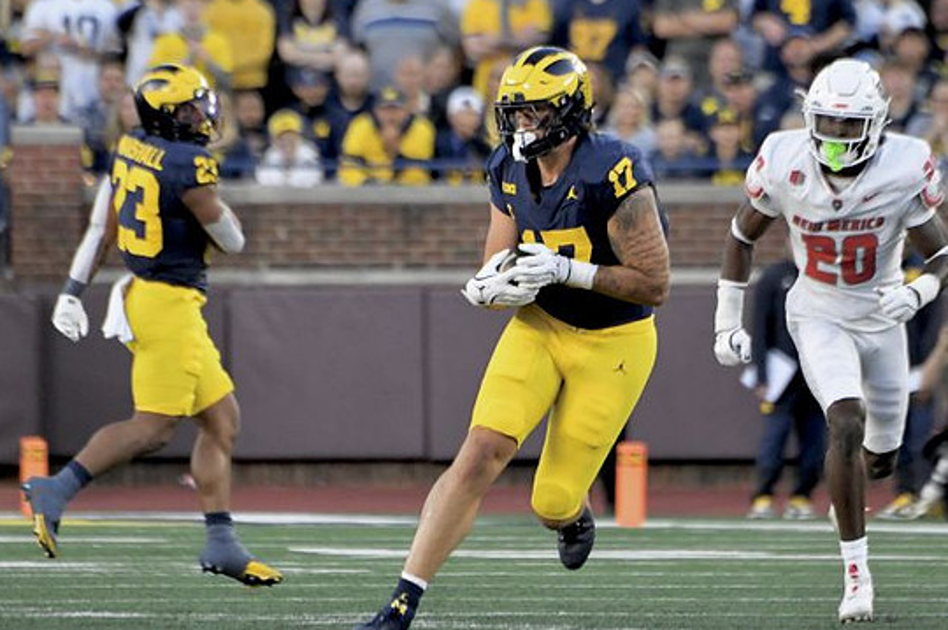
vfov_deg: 2.1
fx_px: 16969
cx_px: 504
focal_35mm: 645
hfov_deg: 3.2
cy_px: 295
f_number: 5.6
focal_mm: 400
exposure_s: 1/1000
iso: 4000
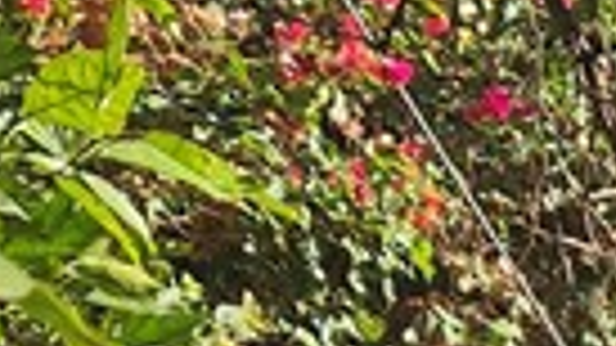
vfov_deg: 5.8
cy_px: 1231
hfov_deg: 10.0
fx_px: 3054
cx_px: 1515
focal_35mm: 187
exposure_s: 1/796
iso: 25
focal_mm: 5.4
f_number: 1.8
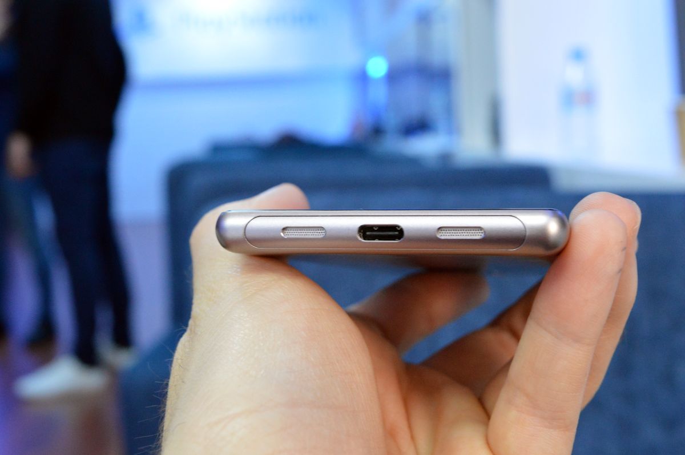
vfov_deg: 25.0
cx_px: 342
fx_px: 1026
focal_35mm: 54
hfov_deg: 36.9
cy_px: 228
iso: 3200
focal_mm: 36
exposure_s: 1/30
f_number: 10
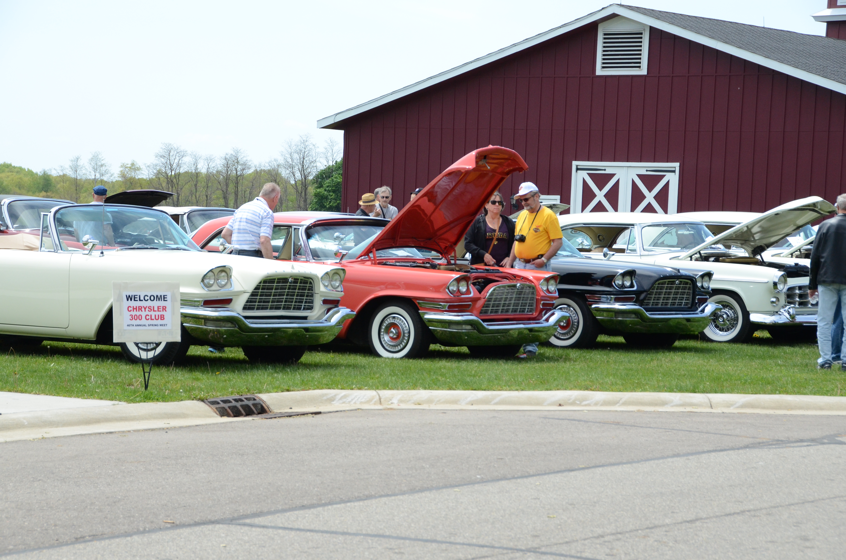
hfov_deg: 18.2
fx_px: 2638
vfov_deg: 12.1
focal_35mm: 112
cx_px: 423
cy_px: 280
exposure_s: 1/1250
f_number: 9
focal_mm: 75
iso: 800
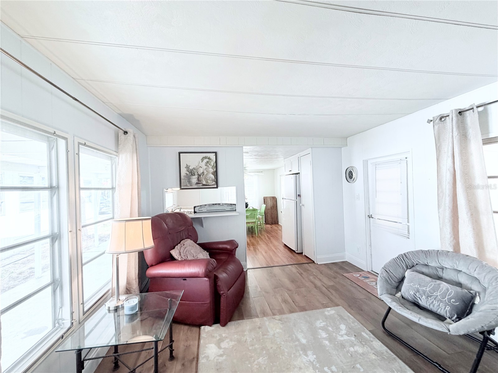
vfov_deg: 85.7
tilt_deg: -0.2
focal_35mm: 14
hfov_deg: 102.1
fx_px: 201
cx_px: 249
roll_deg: +0.0
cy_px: 186
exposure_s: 1/120
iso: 200
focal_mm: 2.22
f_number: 2.2
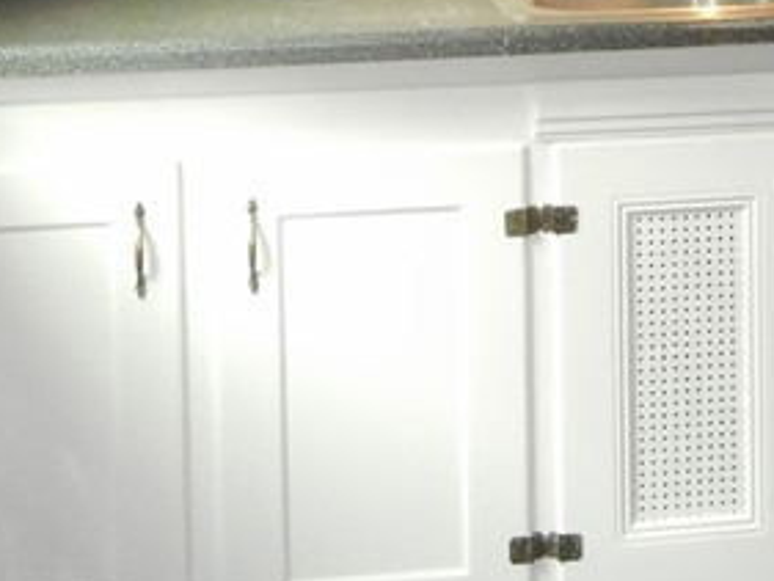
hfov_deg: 21.3
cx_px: 600
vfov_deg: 15.2
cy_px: -240
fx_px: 2036
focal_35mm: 91
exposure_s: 1/30
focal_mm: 4.5
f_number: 3.7
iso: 320
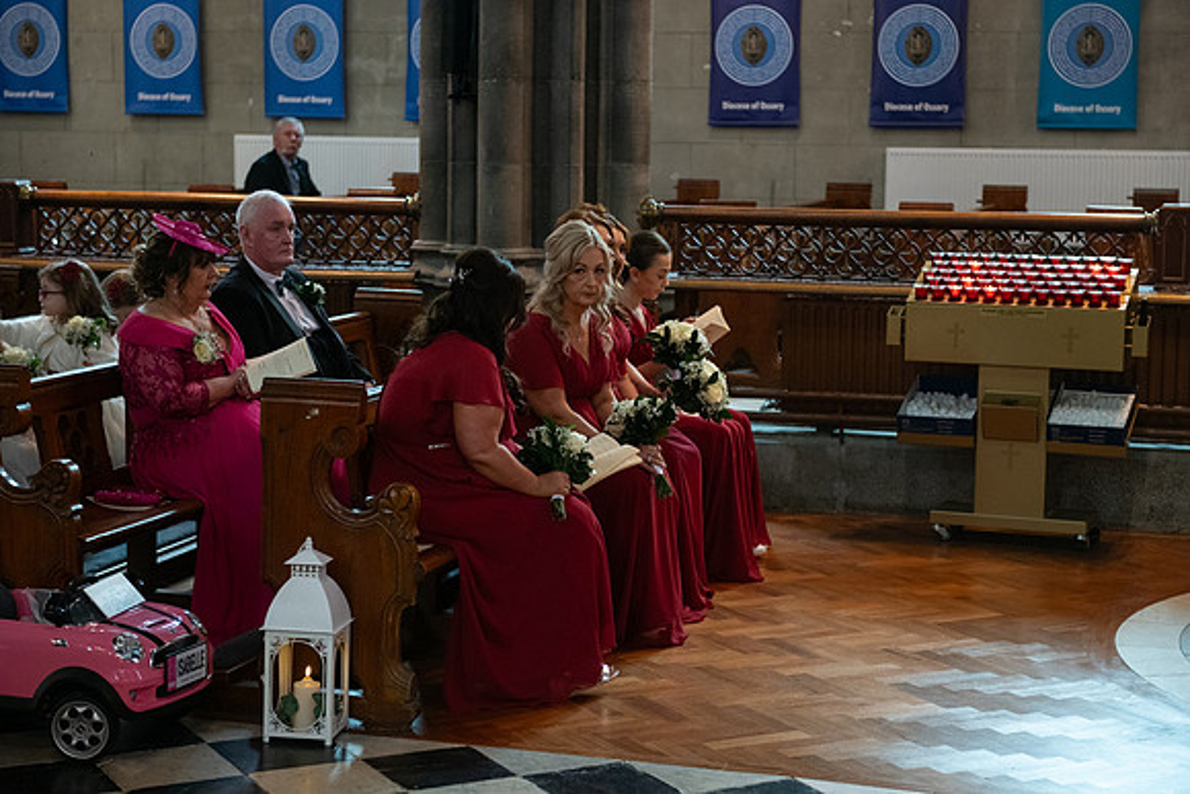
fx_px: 2314
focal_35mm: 70
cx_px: 595
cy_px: 397
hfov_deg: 28.8
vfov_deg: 19.5
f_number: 3.5
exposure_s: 1/160
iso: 1250
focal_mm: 70
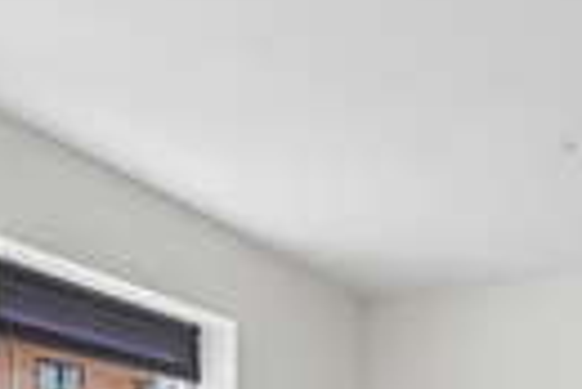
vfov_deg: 20.4
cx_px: 461
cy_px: 590
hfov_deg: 34.2
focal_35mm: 57
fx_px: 916
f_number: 9
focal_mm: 17.5
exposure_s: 1/50
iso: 640
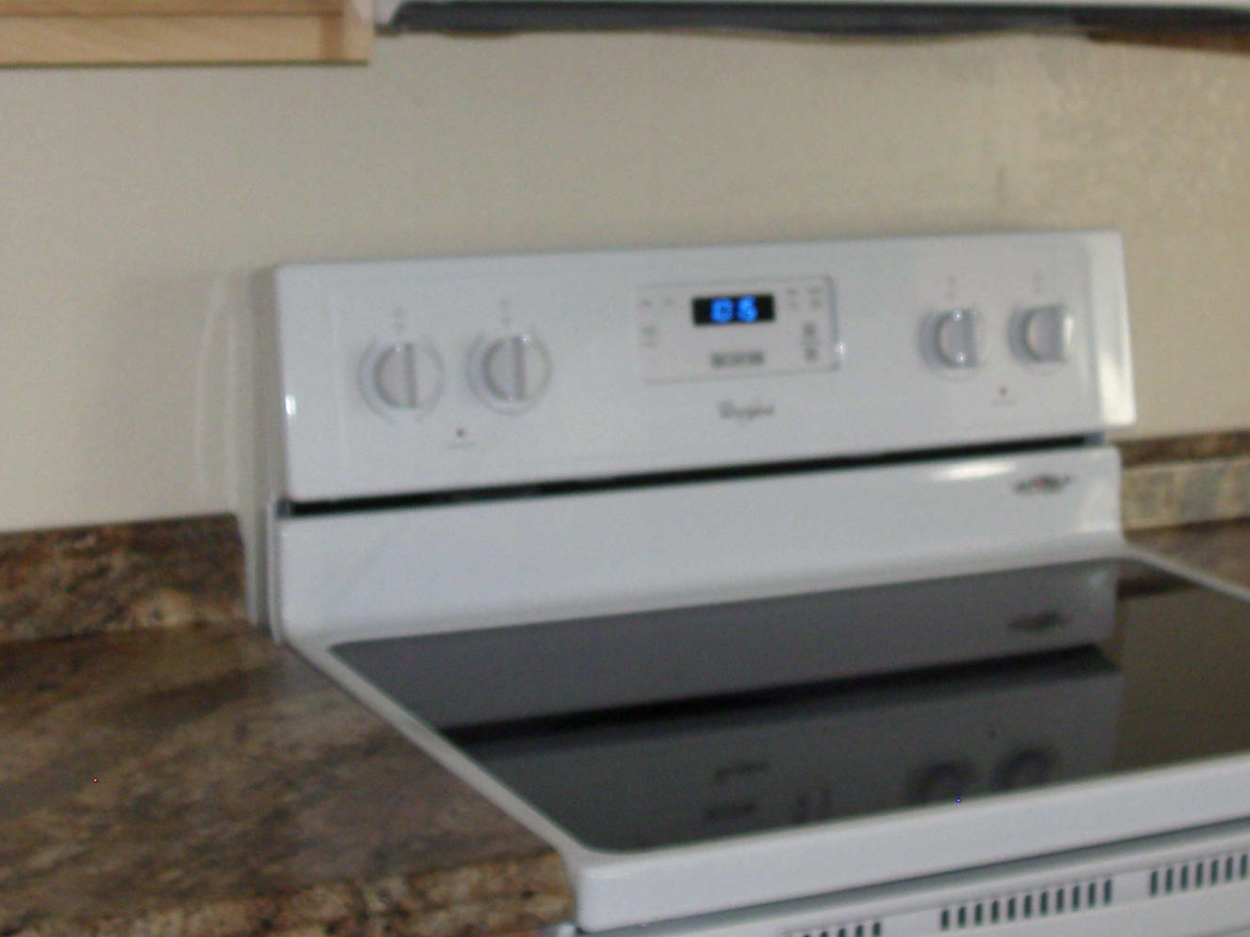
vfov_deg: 19.2
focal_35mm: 76
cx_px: 793
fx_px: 2744
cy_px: 200
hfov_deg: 25.6
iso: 125
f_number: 3.1
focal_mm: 6.3
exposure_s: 1/60
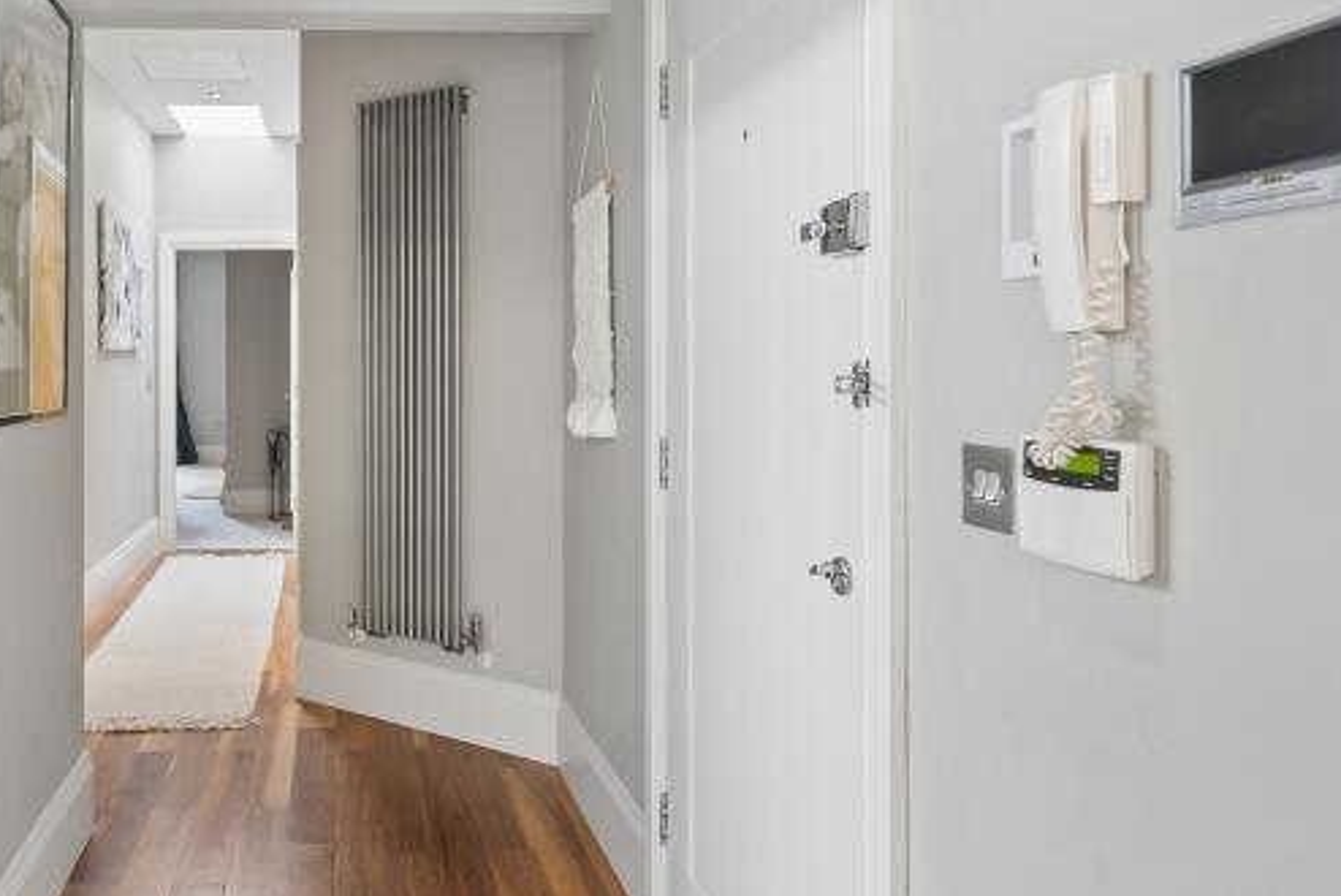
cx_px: 372
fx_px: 1081
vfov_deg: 44.9
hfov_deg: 60.9
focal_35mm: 29
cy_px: 379
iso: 200
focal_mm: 14
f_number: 4.5
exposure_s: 1/15
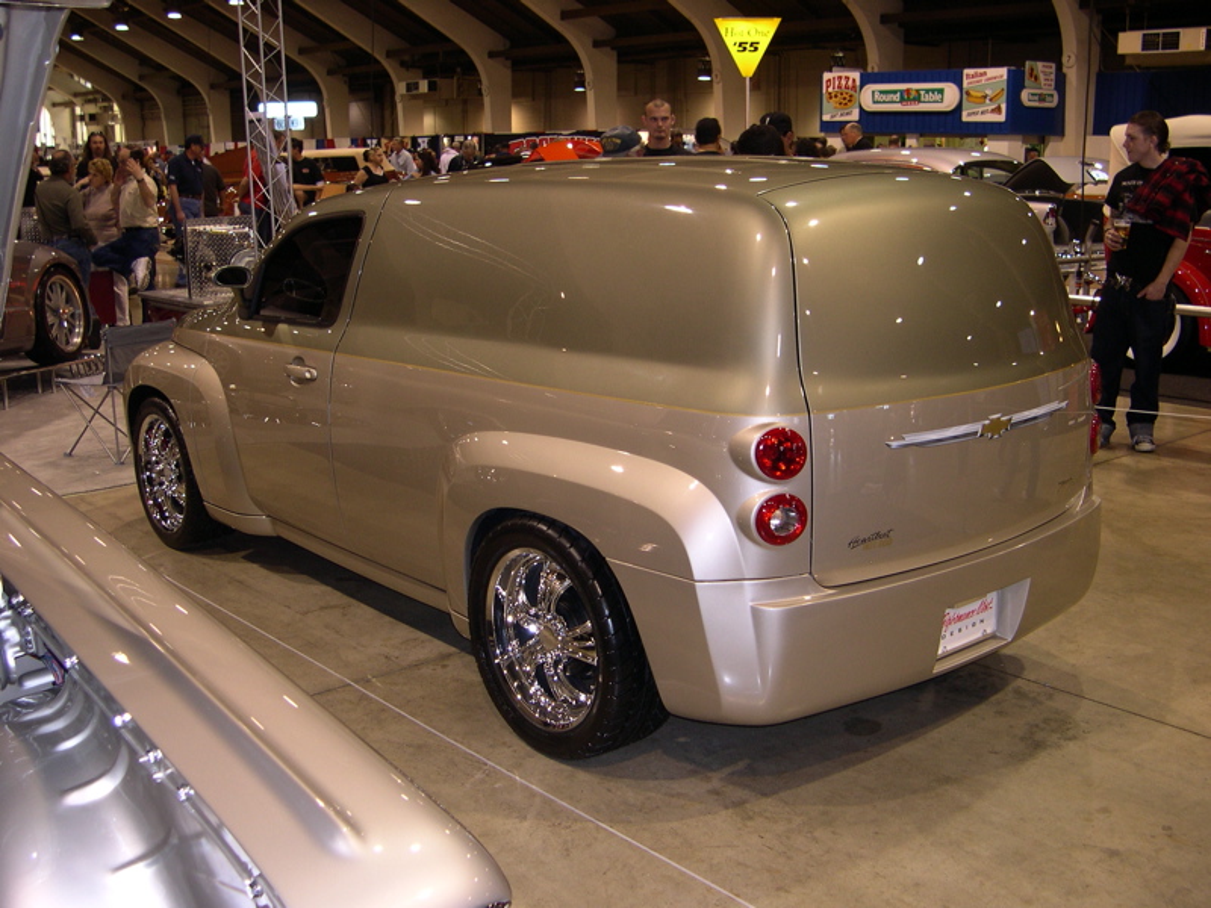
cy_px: 454
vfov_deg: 37.7
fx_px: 1329
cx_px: 606
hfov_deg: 49.0
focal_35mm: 38
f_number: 2.8
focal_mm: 8
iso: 100
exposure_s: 1/30
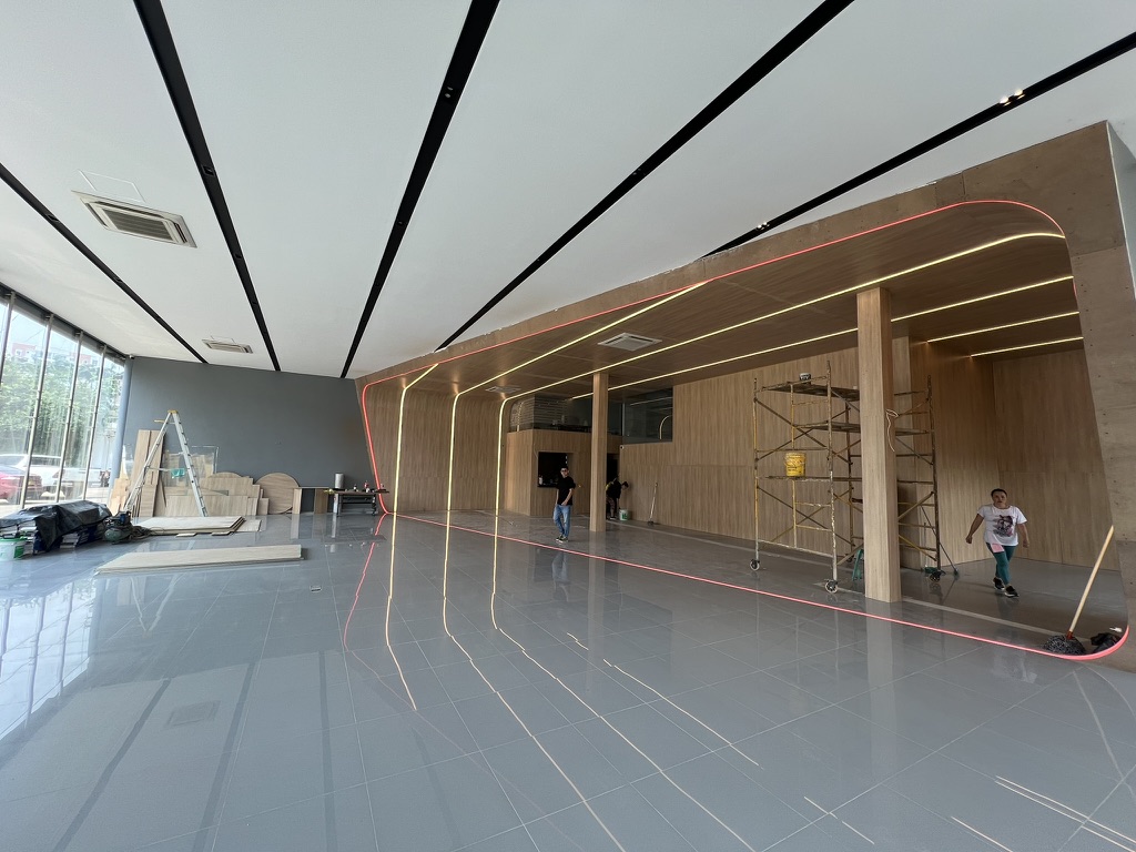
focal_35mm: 13
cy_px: 426
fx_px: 427
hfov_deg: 106.2
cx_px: 568
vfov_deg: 89.9
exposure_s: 1/130
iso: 32
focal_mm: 1.57
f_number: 1.8
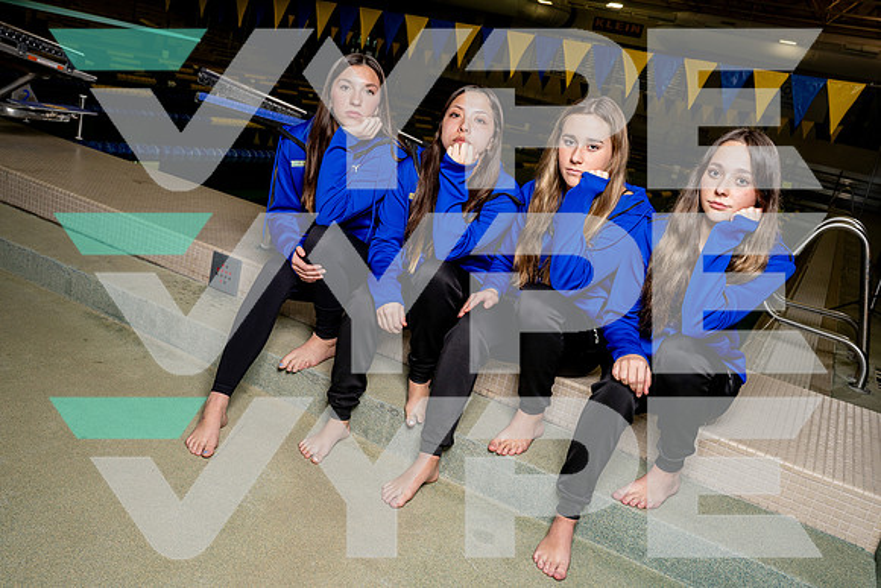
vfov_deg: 41.1
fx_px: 783
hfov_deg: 58.7
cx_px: 440
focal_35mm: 32
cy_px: 294
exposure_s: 1/200
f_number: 8
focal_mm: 32
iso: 400
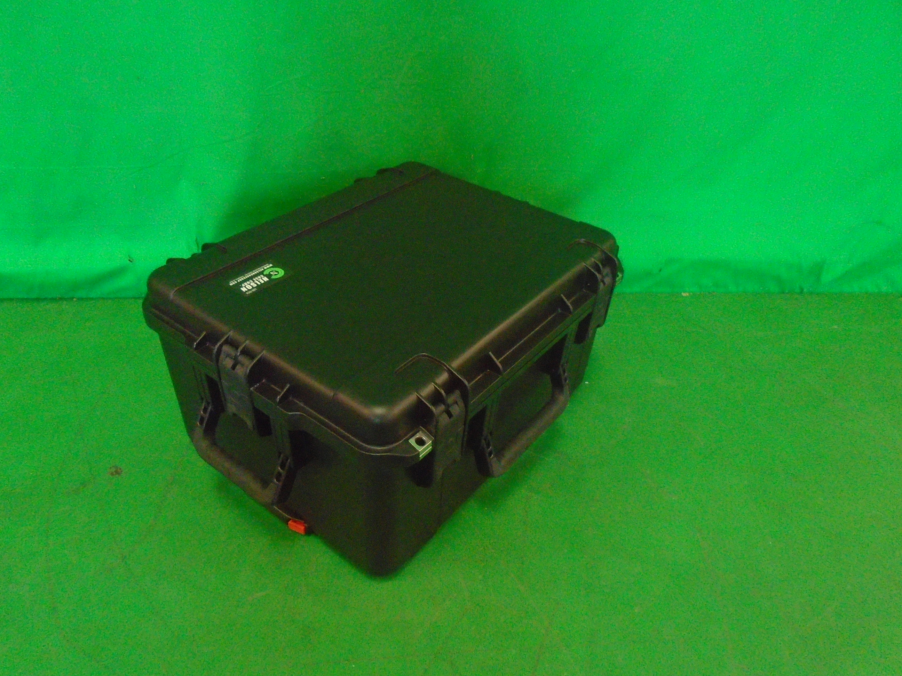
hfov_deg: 67.3
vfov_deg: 53.1
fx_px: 677
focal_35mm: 26
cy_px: 338
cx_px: 451
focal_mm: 4.6
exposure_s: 1/60
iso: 800
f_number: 3.2
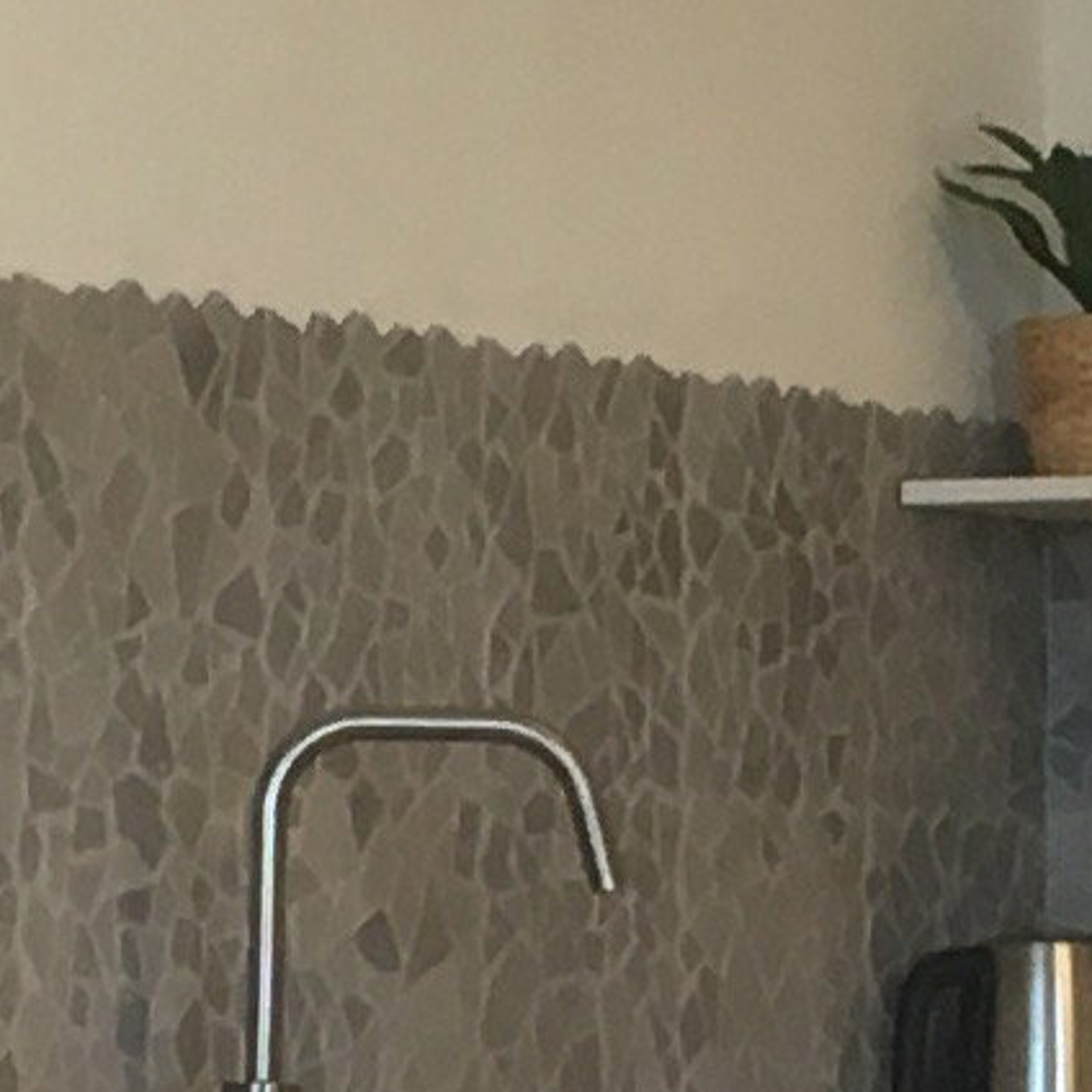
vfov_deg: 7.2
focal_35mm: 244
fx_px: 8708
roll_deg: +0.6
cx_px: 1272
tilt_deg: +0.0
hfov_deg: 7.1
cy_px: 1043
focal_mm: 4.15
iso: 64
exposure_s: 1/33
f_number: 2.2
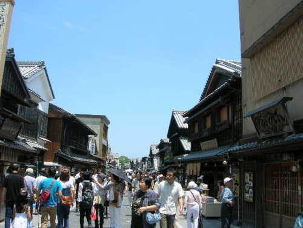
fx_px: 298
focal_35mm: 34
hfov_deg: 54.0
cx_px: 152
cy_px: 114
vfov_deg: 41.8
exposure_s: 1/307
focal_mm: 5.7
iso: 50
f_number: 4.9
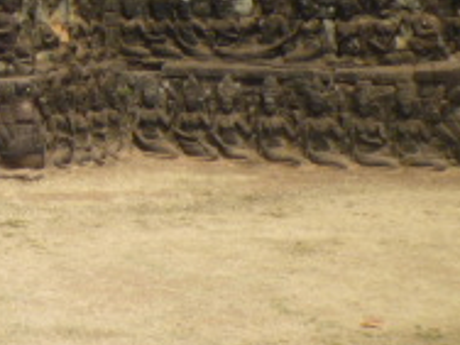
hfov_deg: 20.4
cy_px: -225
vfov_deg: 15.5
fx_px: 1130
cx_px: -188
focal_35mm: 85
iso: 80
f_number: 3.5
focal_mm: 4.4
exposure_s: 1/640
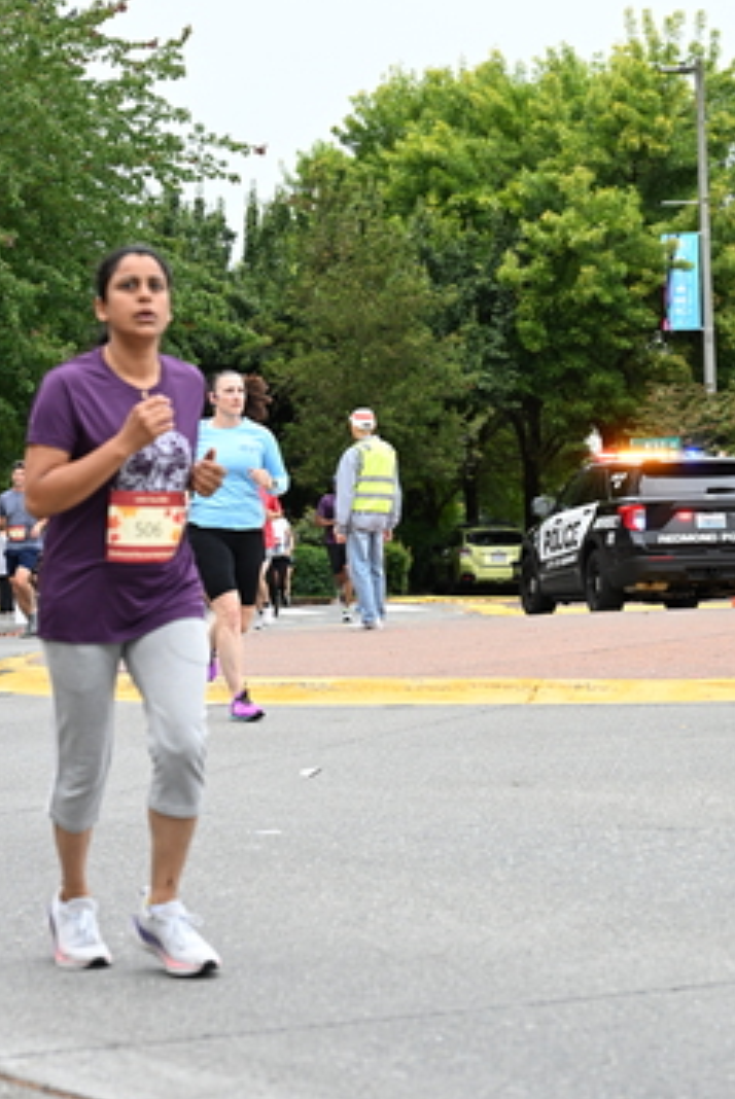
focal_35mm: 88
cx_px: 283
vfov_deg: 23.1
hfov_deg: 15.5
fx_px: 2690
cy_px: 432
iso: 1600
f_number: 4
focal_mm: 57
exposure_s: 1/800
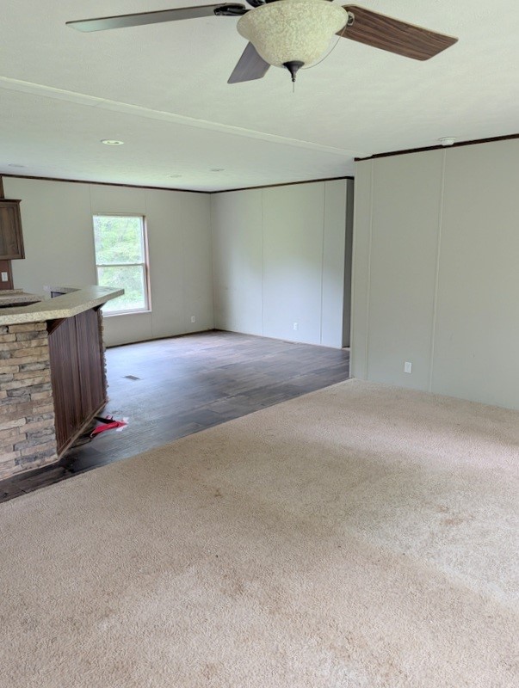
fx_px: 478
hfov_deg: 57.0
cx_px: 260
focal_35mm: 24
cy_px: 344
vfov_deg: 71.5
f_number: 1.68
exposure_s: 1/26.8
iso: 110
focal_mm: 6.9
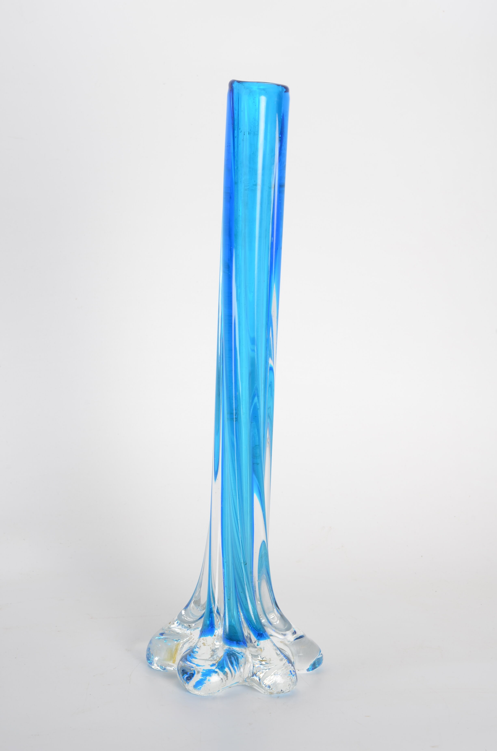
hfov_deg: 18.1
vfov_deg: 27.0
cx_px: 248
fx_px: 1560
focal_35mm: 75
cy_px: 376
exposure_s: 1/125
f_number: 14
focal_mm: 50
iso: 100
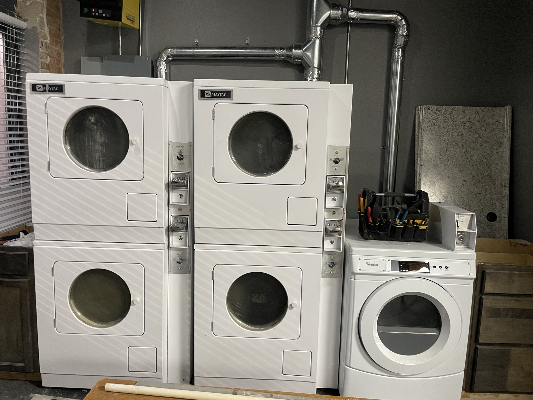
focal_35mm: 26
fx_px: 400
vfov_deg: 53.1
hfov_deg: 67.3
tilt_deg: -8.8
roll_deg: -1.7
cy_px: 200
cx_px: 266
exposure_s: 1/60
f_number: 1.6
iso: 400
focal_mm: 4.2
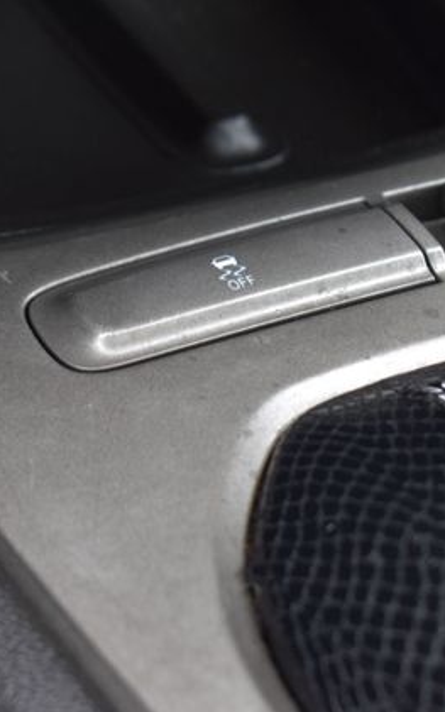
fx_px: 2480
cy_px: 359
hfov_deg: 10.2
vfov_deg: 16.3
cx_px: 289
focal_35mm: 128
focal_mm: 55
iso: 400
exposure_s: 1/25
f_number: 7.1
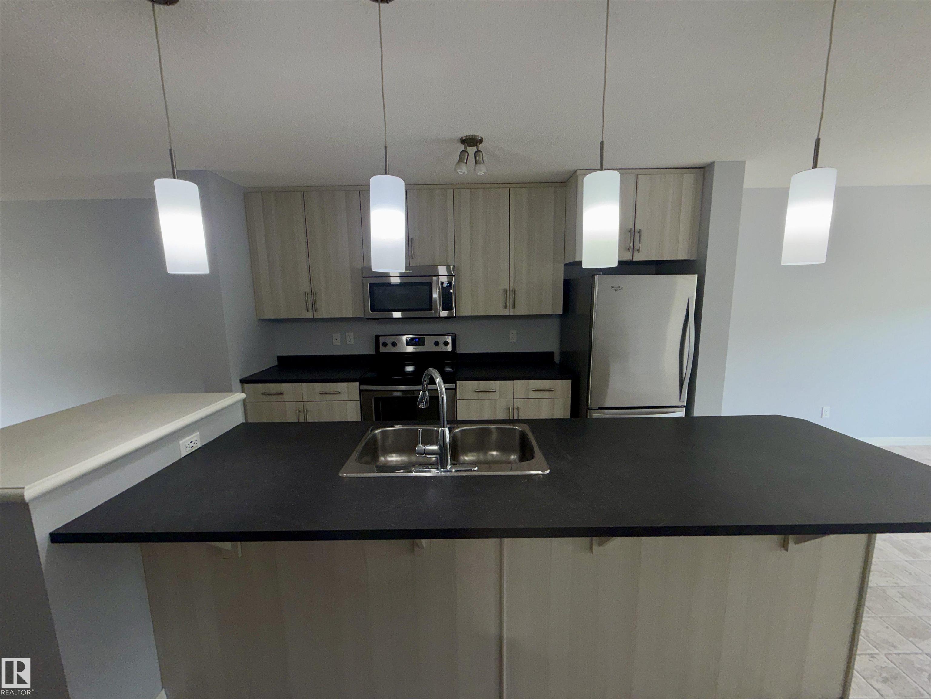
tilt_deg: -8.8
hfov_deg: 102.1
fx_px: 377
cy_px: 350
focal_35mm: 14
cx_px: 466
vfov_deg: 85.7
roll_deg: +0.1
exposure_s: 1/120
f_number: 2.2
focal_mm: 2.22
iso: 32
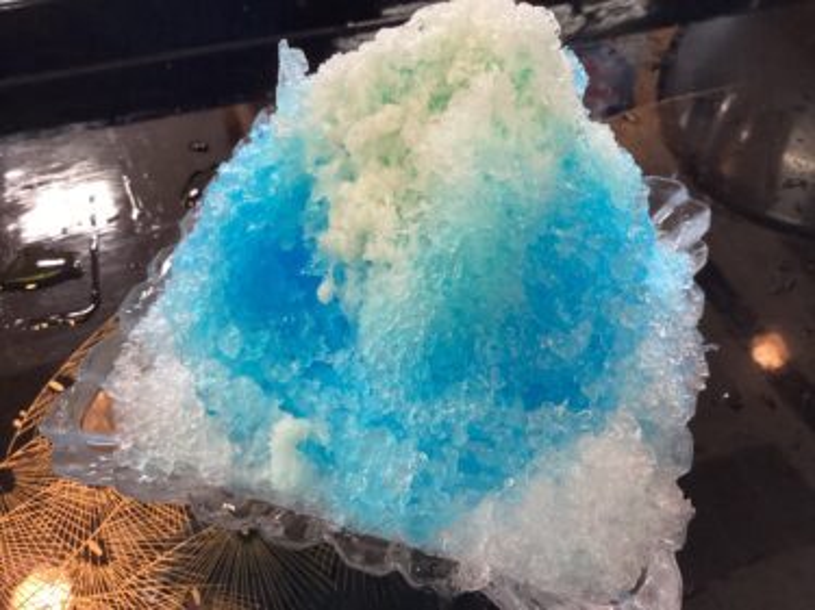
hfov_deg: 58.4
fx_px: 730
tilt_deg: -50.0
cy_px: 305
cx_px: 408
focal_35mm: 31
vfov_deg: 45.4
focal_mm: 3.3
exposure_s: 1/60
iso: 250
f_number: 2.4
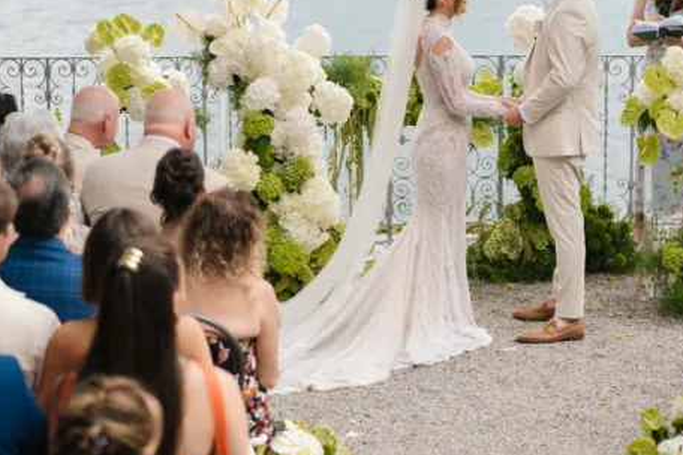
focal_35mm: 118
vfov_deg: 11.6
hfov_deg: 17.3
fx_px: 2239
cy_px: 133
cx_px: 490
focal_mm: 70
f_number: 3.5
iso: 250
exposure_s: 1/1250
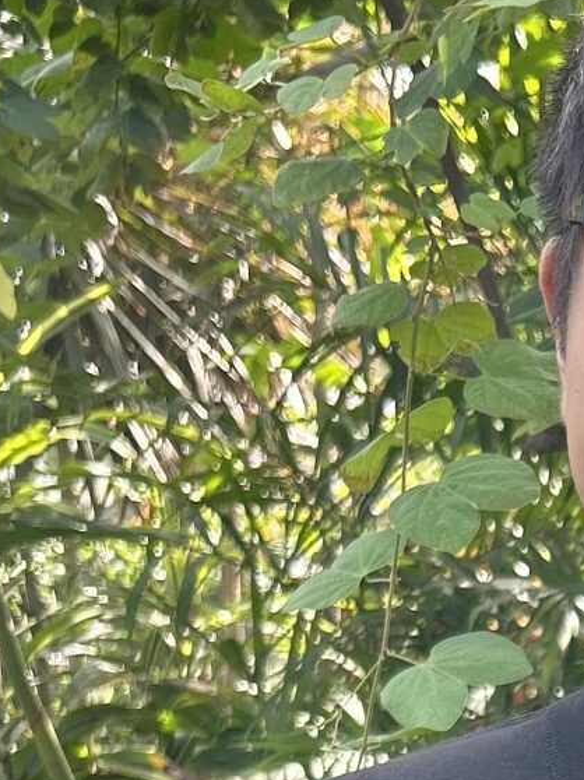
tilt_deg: -11.7
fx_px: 2116
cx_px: 775
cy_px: 1022
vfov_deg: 19.2
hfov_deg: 15.0
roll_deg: -3.9
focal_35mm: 94
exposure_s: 1/280
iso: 40
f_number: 1.5
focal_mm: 5.7
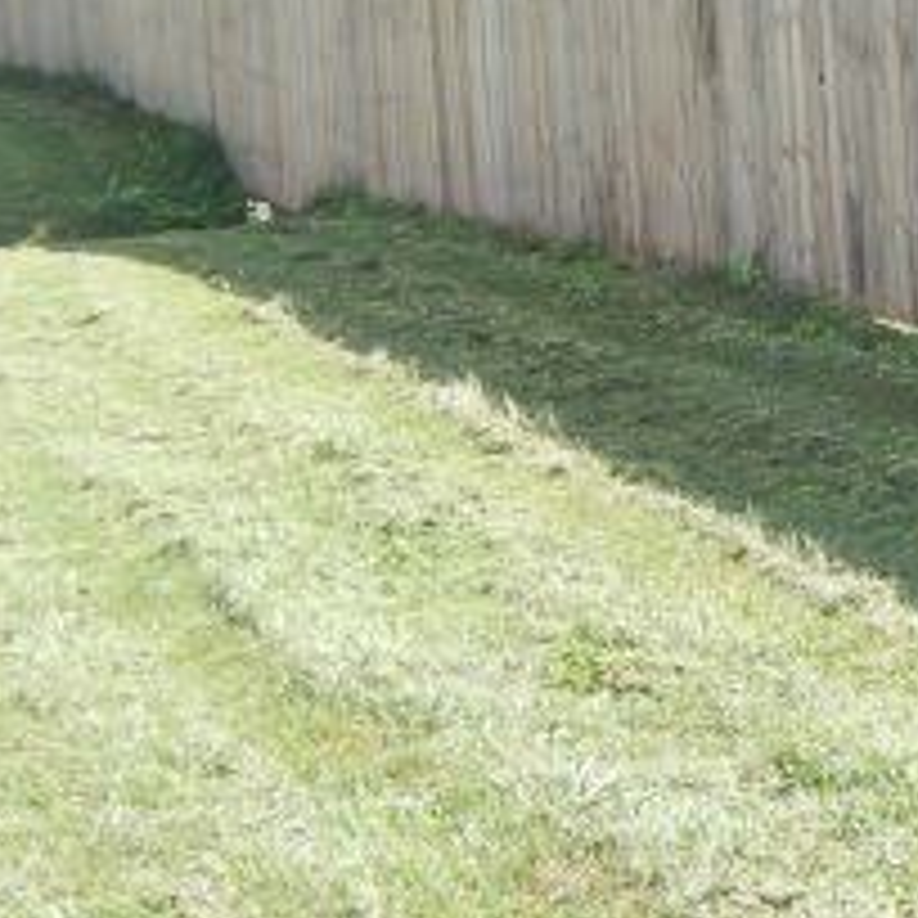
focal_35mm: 110
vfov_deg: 15.7
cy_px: 207
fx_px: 3300
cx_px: 1312
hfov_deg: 14.9
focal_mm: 6.8
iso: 125
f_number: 3.4
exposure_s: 1/400
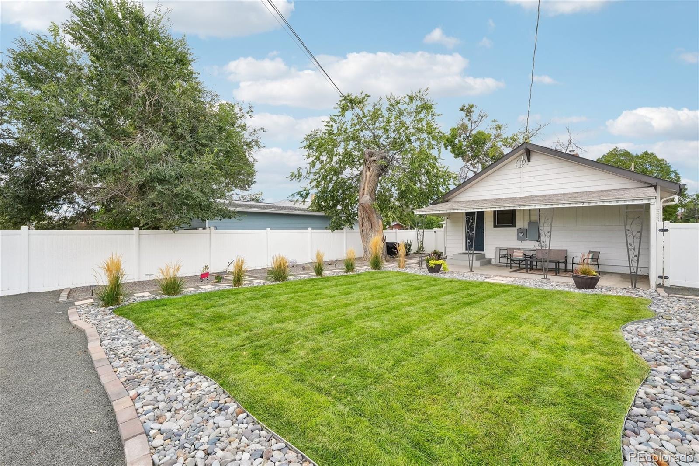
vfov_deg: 77.3
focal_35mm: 15
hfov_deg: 100.4
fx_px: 291
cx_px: 350
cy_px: 233
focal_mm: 10
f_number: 8
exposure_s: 1/320
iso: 800
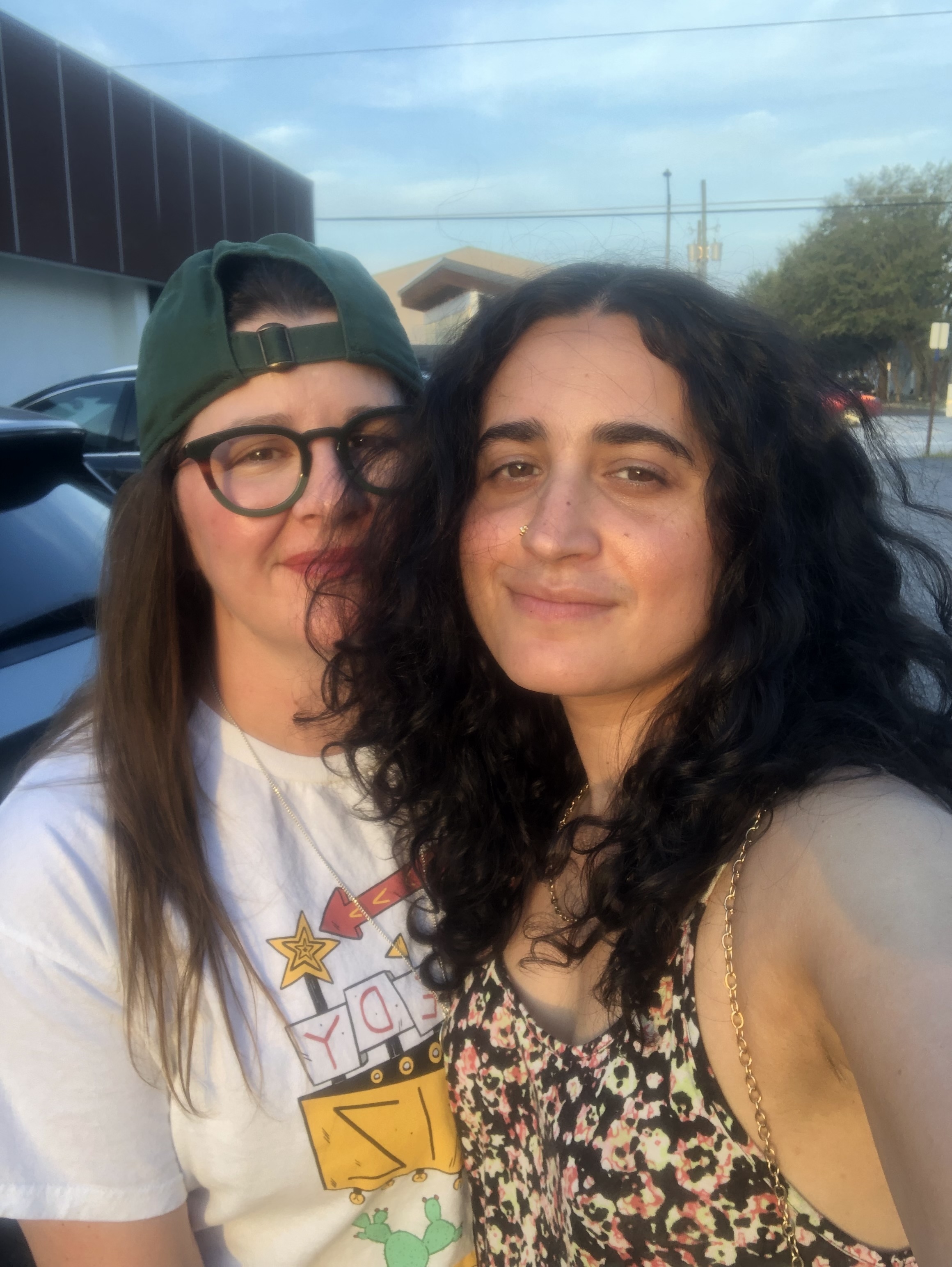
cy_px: 634
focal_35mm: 32
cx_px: 476
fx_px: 1172
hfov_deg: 44.2
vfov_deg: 56.8
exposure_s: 1/120
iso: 64
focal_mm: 2.87
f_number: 2.2
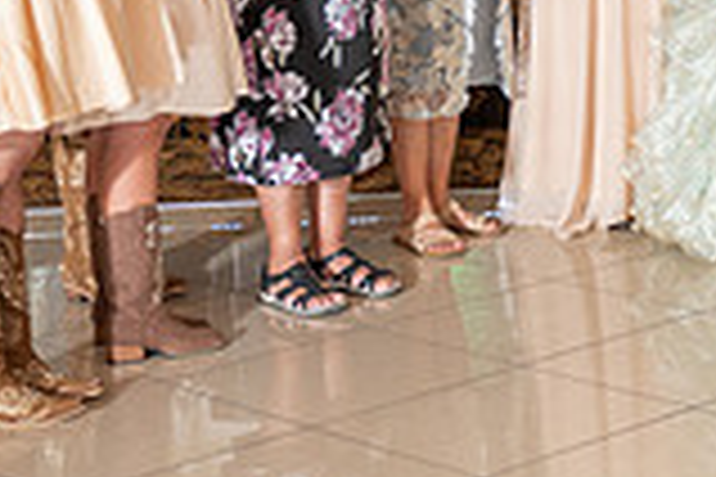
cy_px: -169
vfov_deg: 10.8
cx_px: 1049
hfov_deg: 15.4
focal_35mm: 124
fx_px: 2466
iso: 500
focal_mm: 34
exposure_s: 1/200
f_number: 3.5
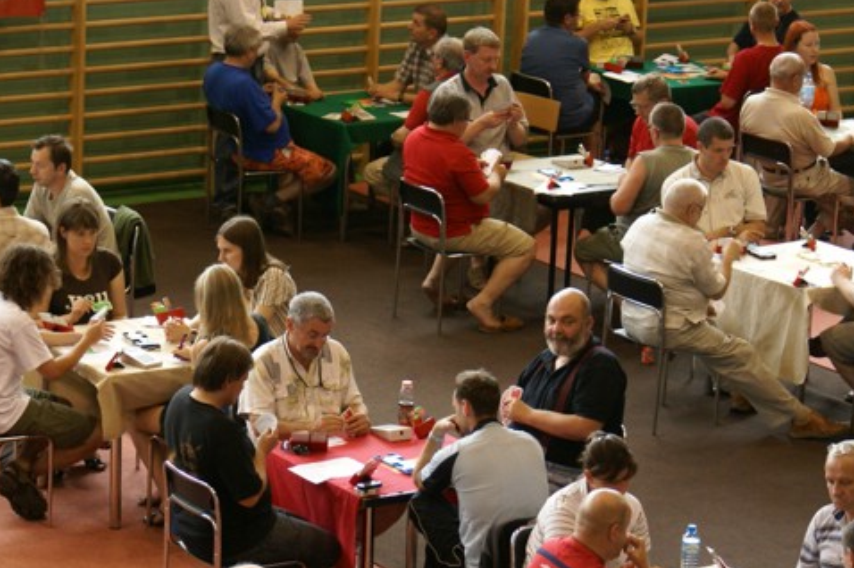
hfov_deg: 13.3
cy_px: 363
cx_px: 375
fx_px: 3651
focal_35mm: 154
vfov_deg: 8.9
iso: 400
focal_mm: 70
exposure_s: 1/50
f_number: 5.6
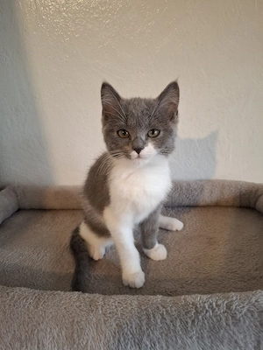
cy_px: 175
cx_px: 132
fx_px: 233
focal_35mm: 23
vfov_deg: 73.9
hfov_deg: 58.9
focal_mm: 5.54
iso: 250
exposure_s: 1/33
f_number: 1.8
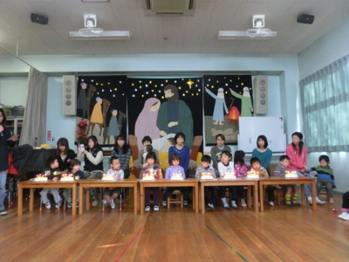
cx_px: 174
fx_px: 242
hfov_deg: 71.6
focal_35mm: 24
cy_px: 131
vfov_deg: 56.8
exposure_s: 1/100
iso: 800
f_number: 3
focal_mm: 4.24
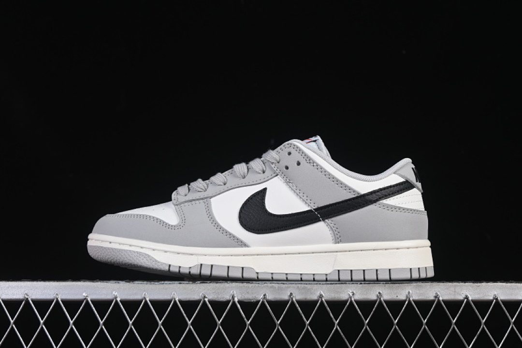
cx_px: 261
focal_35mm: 75
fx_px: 1087
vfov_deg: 18.2
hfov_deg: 27.0
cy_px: 174
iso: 160
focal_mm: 50
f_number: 8
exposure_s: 1/80
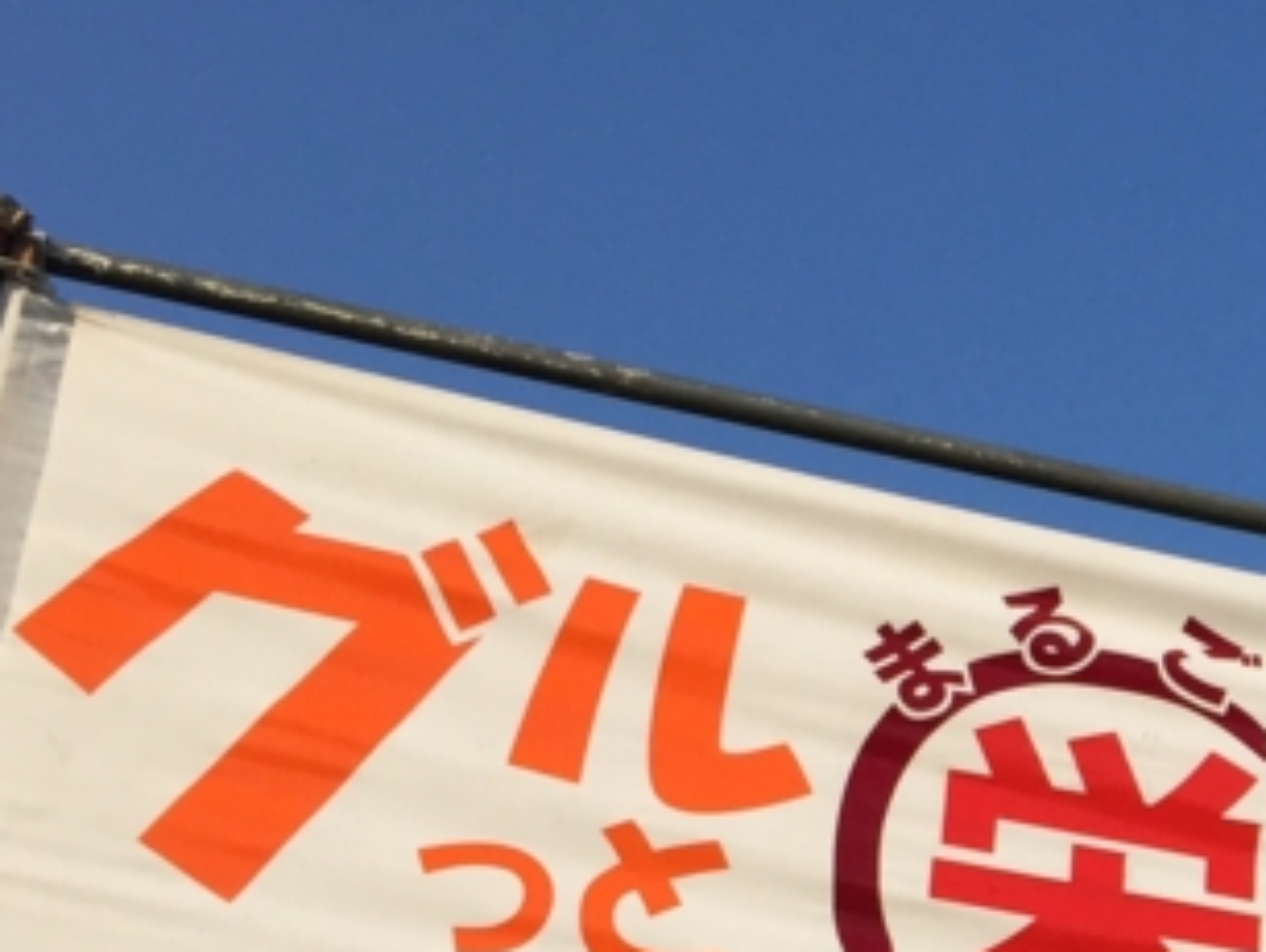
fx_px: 3550
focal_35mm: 97
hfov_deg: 18.5
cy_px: 890
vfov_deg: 15.1
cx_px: 1729
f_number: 2.2
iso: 32
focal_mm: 4.15
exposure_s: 1/2326
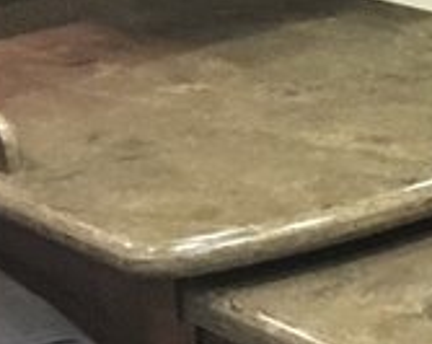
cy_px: -160
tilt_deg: -8.8
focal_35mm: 136
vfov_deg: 10.9
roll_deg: +0.8
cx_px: 833
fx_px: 1736
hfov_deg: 12.6
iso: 320
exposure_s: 1/15
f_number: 2.2
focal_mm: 4.15
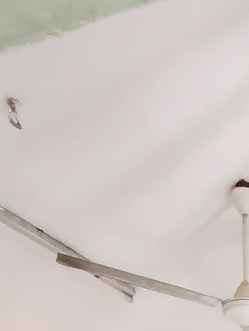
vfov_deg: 20.5
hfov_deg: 17.6
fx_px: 691
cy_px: 568
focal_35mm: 72
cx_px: 410
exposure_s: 1/20
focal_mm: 1.42
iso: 1243
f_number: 2.2
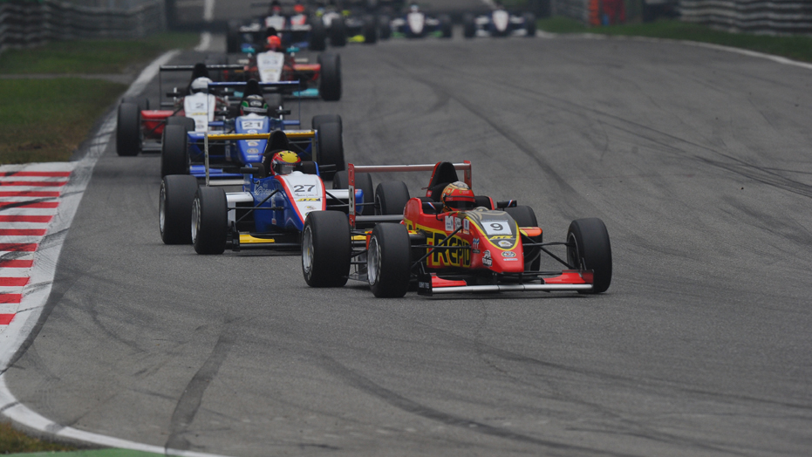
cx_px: 369
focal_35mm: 691
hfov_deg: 3.1
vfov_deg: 1.8
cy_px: 205
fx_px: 14880
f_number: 8
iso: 1250
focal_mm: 600
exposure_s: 1/1000
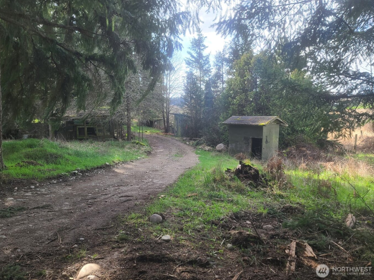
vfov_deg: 53.1
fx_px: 281
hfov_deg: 67.3
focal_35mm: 26
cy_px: 135
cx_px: 184
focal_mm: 7
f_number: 1.8
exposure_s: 1/147
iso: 16
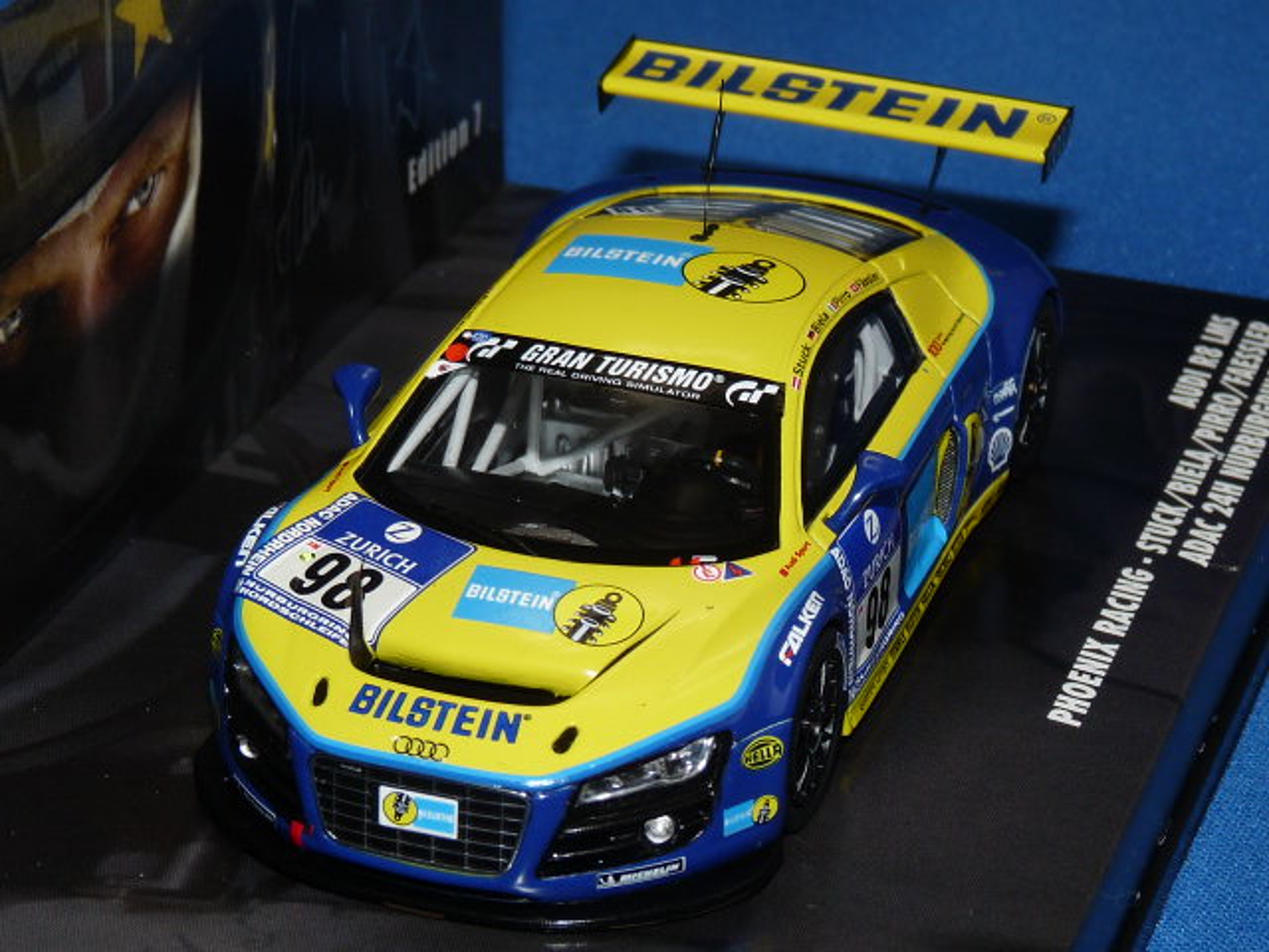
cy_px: 476
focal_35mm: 105
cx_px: 634
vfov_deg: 14.1
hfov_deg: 18.7
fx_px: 3849
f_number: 4
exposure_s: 1/125
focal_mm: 10.8
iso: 100
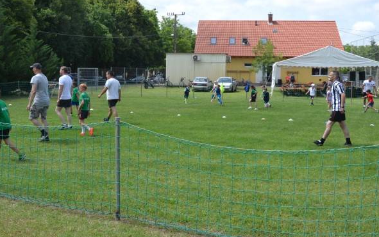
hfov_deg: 48.2
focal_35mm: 41
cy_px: 118
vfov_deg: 31.2
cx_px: 185
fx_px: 423
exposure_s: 1/200
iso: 100
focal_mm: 22
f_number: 7.1
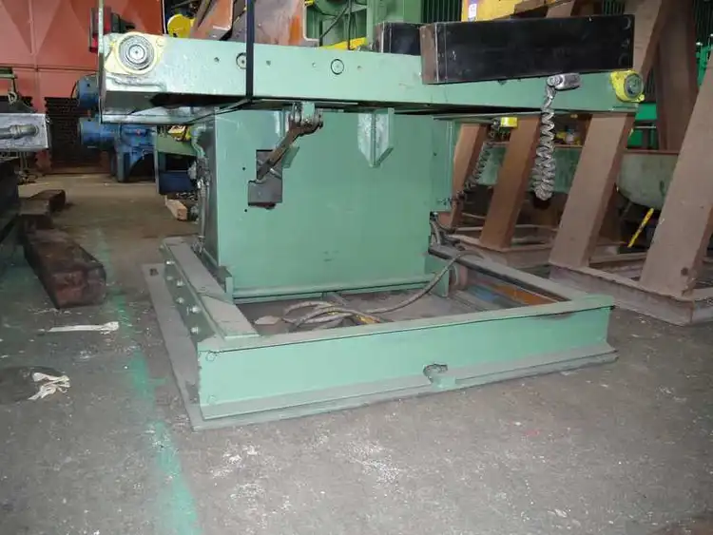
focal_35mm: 28
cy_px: 268
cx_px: 356
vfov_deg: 49.8
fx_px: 577
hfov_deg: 63.4
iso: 800
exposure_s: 1/60
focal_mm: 14
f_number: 3.5
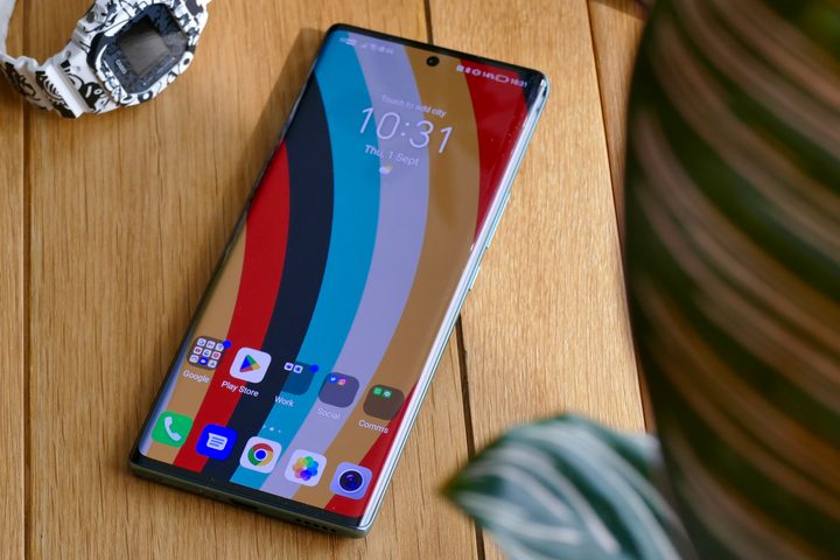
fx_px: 2496
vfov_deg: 12.8
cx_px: 420
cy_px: 280
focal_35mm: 107
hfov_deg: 19.1
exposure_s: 1/80
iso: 320
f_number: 5
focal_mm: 39.2
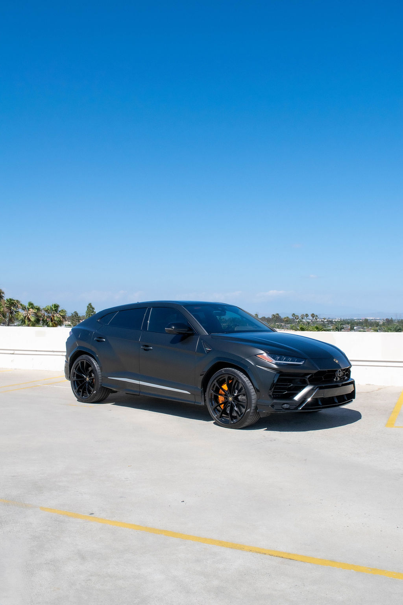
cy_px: 302
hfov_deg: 36.9
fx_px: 604
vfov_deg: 53.1
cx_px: 202
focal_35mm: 36
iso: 400
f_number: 8
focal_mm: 24
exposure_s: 1/2000
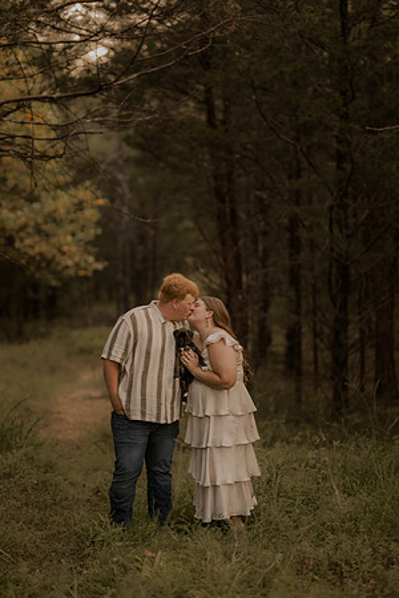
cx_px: 200
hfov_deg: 16.1
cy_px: 299
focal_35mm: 85
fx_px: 1413
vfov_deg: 23.9
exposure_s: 1/320
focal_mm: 85
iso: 125
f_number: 1.4
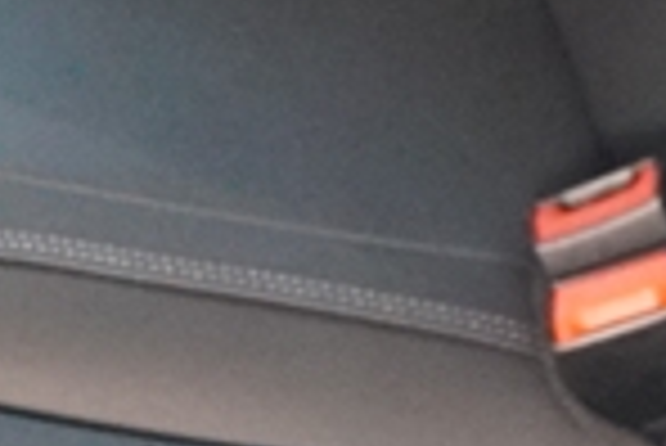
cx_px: 436
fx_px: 3268
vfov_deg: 7.3
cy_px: -642
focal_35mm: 176
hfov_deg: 11.6
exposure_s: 1/160
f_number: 2.8
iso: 5000
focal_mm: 17
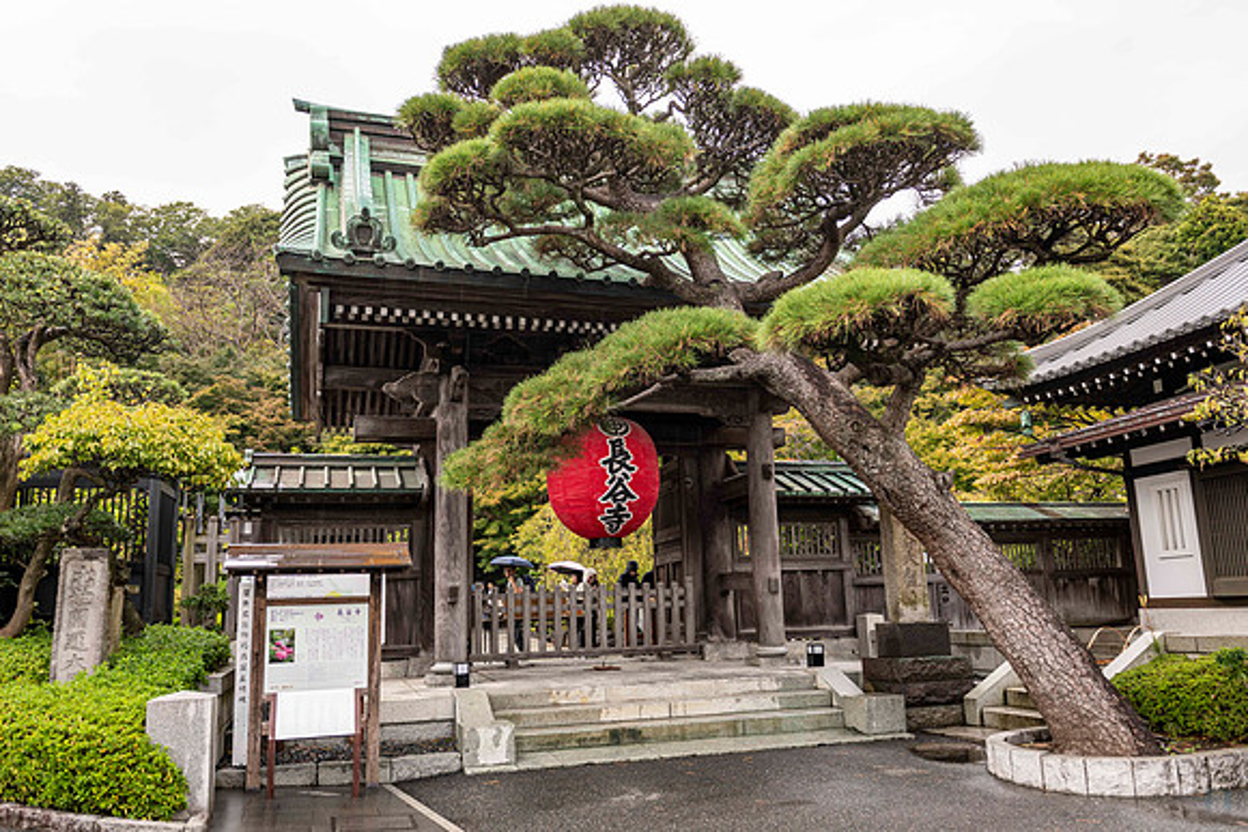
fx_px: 987
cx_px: 637
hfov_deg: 64.6
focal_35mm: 28
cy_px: 425
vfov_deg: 45.8
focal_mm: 27
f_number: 5
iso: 64
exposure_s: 1/80
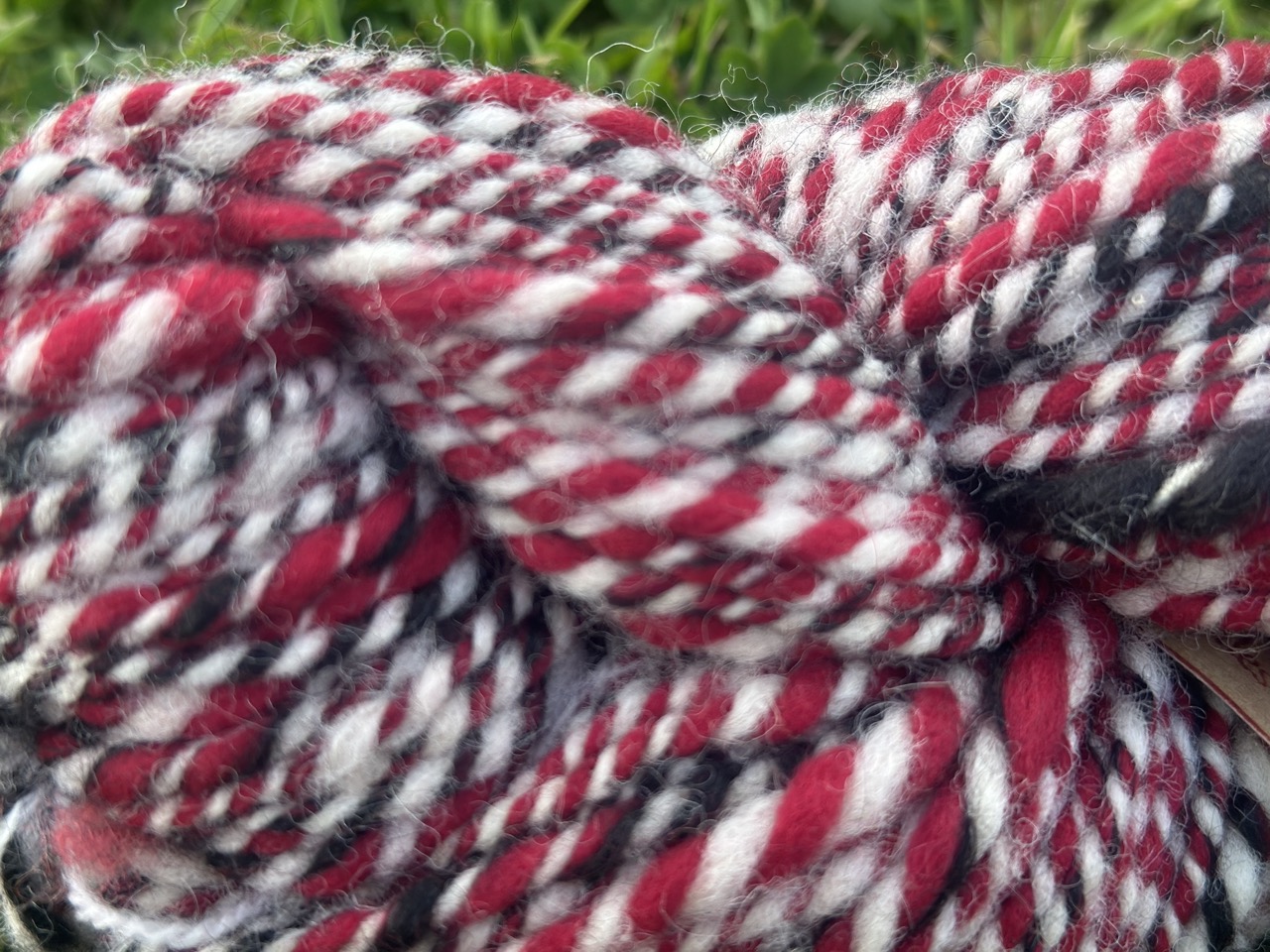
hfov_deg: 39.7
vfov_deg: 30.3
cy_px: 476
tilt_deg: -50.7
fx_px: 1761
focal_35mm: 48
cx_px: 635
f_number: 1.78
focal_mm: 6.86
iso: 80
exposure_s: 1/594
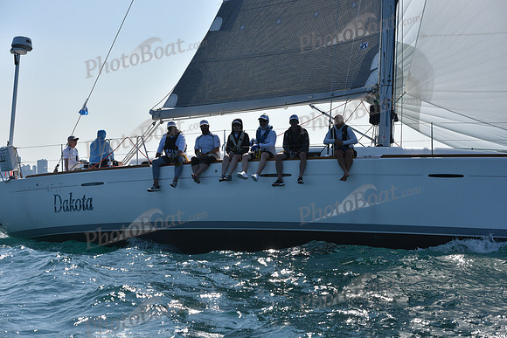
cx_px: 254
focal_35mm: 75
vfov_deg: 18.2
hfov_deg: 27.0
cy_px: 169
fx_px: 1056
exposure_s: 1/1600
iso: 250
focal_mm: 75
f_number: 7.1
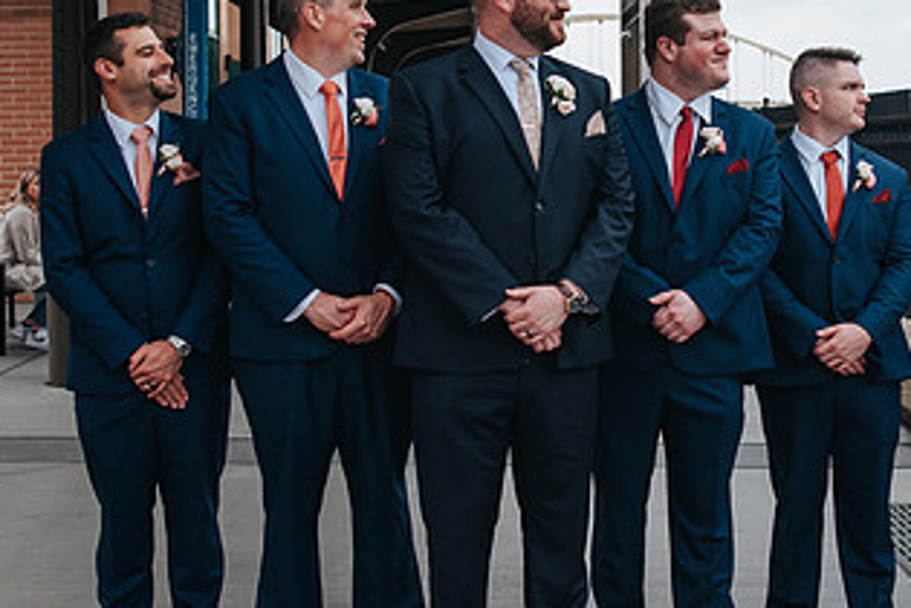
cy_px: 215
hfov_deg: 28.2
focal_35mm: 71
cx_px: 639
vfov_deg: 19.1
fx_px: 1797
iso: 100
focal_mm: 28
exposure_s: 1/320
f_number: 4
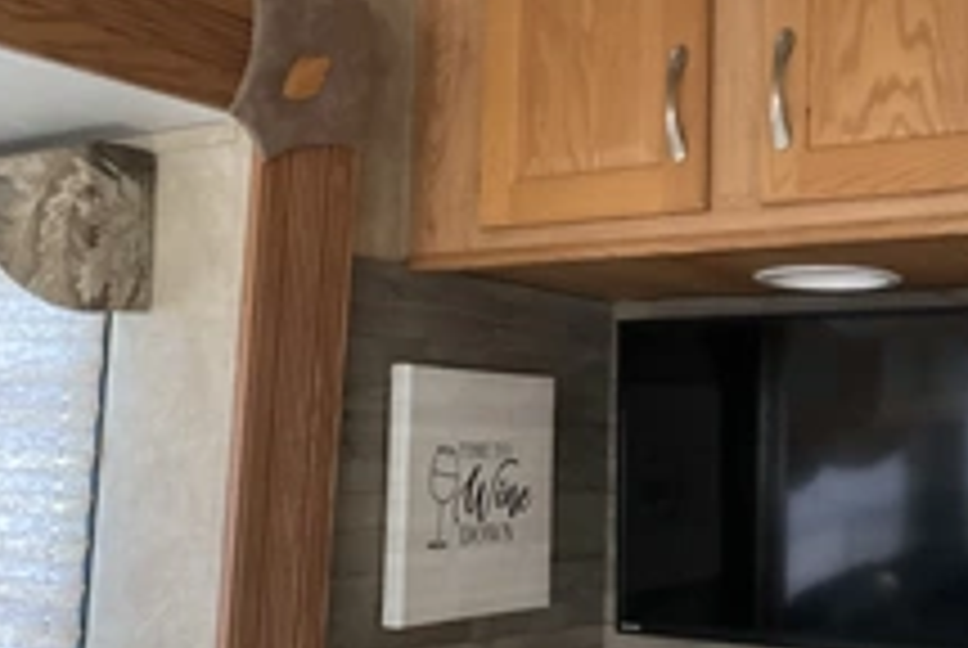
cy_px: 292
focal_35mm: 56
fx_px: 1508
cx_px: 585
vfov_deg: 24.3
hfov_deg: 35.5
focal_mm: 3
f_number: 1.8
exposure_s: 1/40
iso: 320
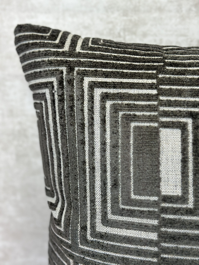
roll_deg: -0.4
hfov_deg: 30.3
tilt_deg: -18.9
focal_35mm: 48
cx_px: 100
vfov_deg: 39.7
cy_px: 132
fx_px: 368
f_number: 1.78
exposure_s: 1/120
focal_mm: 6.86
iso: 100
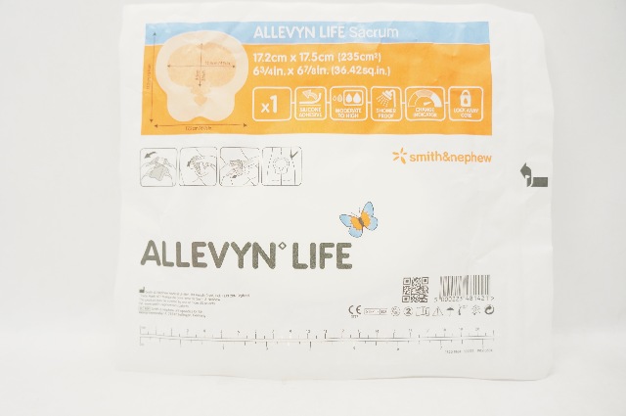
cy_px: 208
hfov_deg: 67.4
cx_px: 313
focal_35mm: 27
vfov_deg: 47.8
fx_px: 469
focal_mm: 18
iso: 400
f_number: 3.5
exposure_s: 1/80
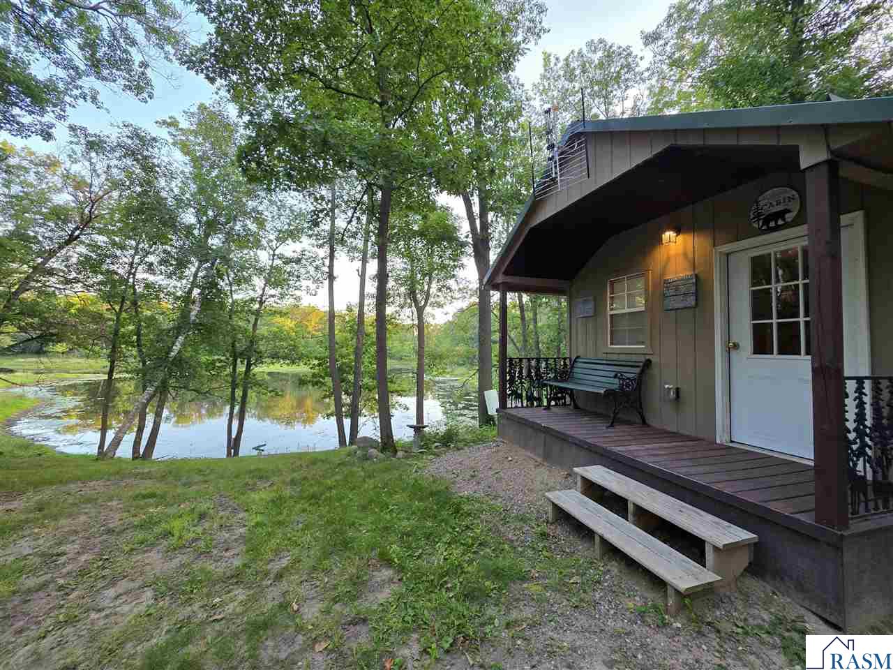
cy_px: 335
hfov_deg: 106.2
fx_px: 335
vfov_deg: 89.9
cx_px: 446
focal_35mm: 13
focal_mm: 2.2
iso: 160
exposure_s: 1/120
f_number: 1.9
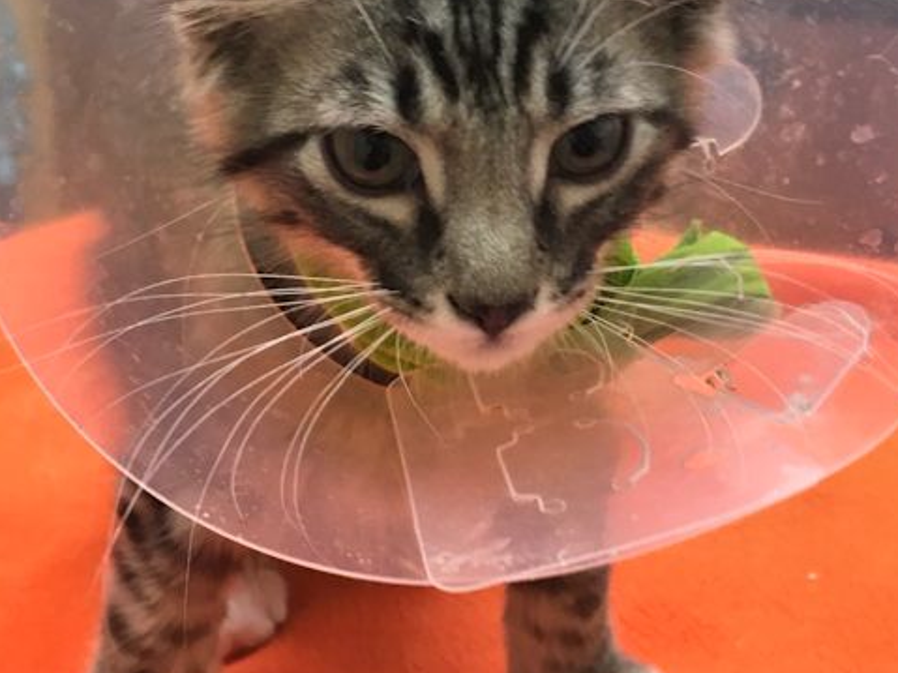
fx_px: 1608
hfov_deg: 31.2
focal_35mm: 62
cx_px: 474
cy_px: 214
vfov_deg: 23.5
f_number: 2.2
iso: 25
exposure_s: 1/15
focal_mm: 4.15
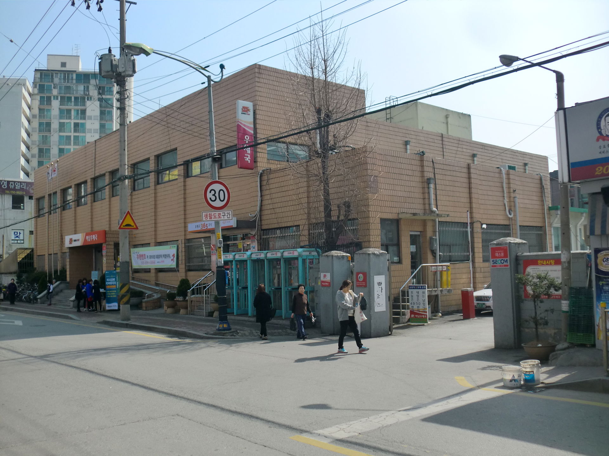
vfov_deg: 40.7
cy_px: 228
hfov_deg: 52.6
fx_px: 616
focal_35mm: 35
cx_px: 304
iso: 64
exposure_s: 1/200
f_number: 7.8
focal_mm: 6.3
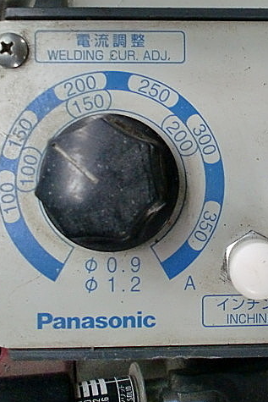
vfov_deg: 40.3
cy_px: 202
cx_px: 231
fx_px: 547
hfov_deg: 26.8
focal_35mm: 49
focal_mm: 6.3
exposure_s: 1/60
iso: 500
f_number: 3.1
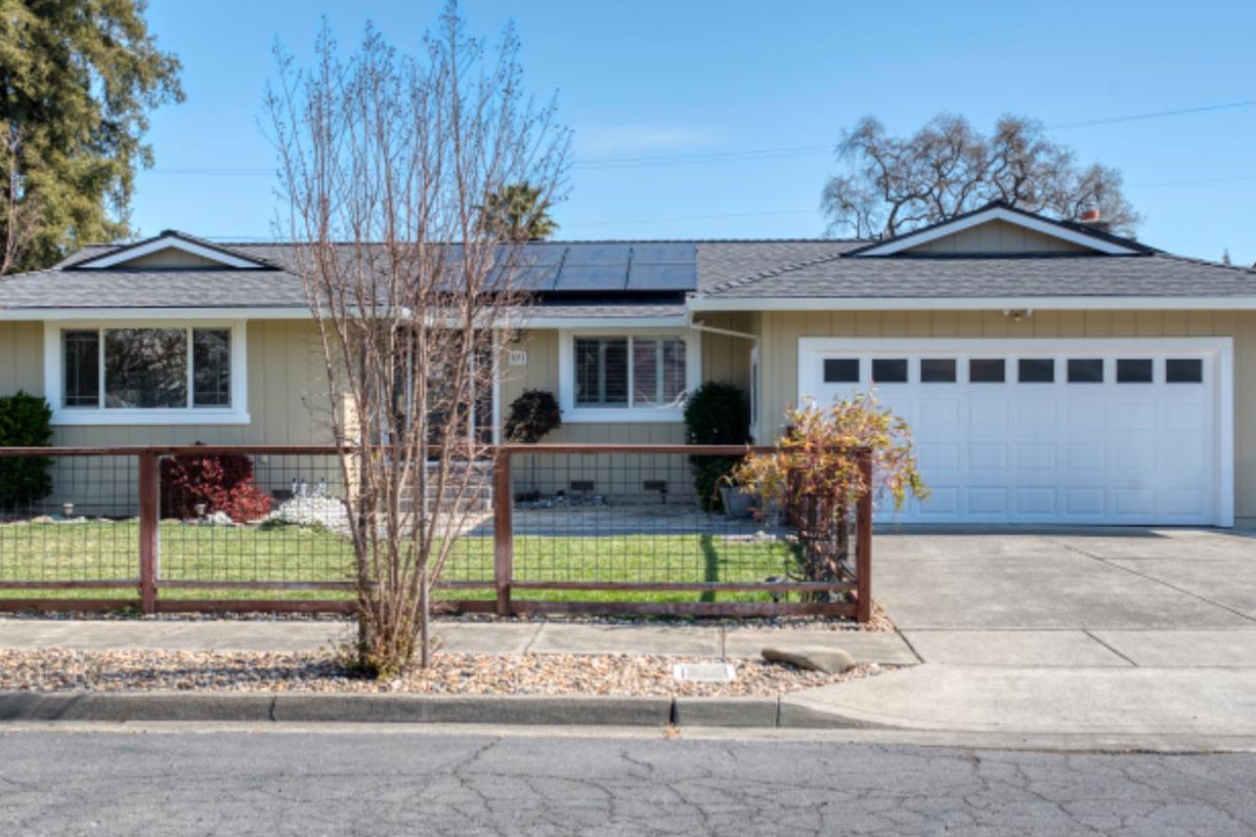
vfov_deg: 30.5
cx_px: 625
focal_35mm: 44
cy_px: 403
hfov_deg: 44.5
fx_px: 1535
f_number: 7.1
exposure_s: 1/200
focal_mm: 36
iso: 50
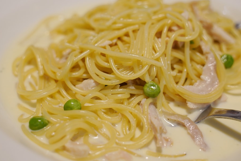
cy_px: 73
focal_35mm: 45
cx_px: 128
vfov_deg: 29.8
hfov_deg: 43.6
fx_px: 301
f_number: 4
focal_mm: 34
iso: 640
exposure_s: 1/60
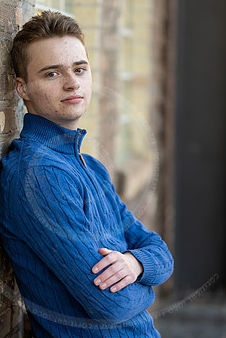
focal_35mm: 113
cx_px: 90
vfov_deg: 18.1
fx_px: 1062
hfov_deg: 12.1
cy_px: 199
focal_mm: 85
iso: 100
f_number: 1.8
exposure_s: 1/160
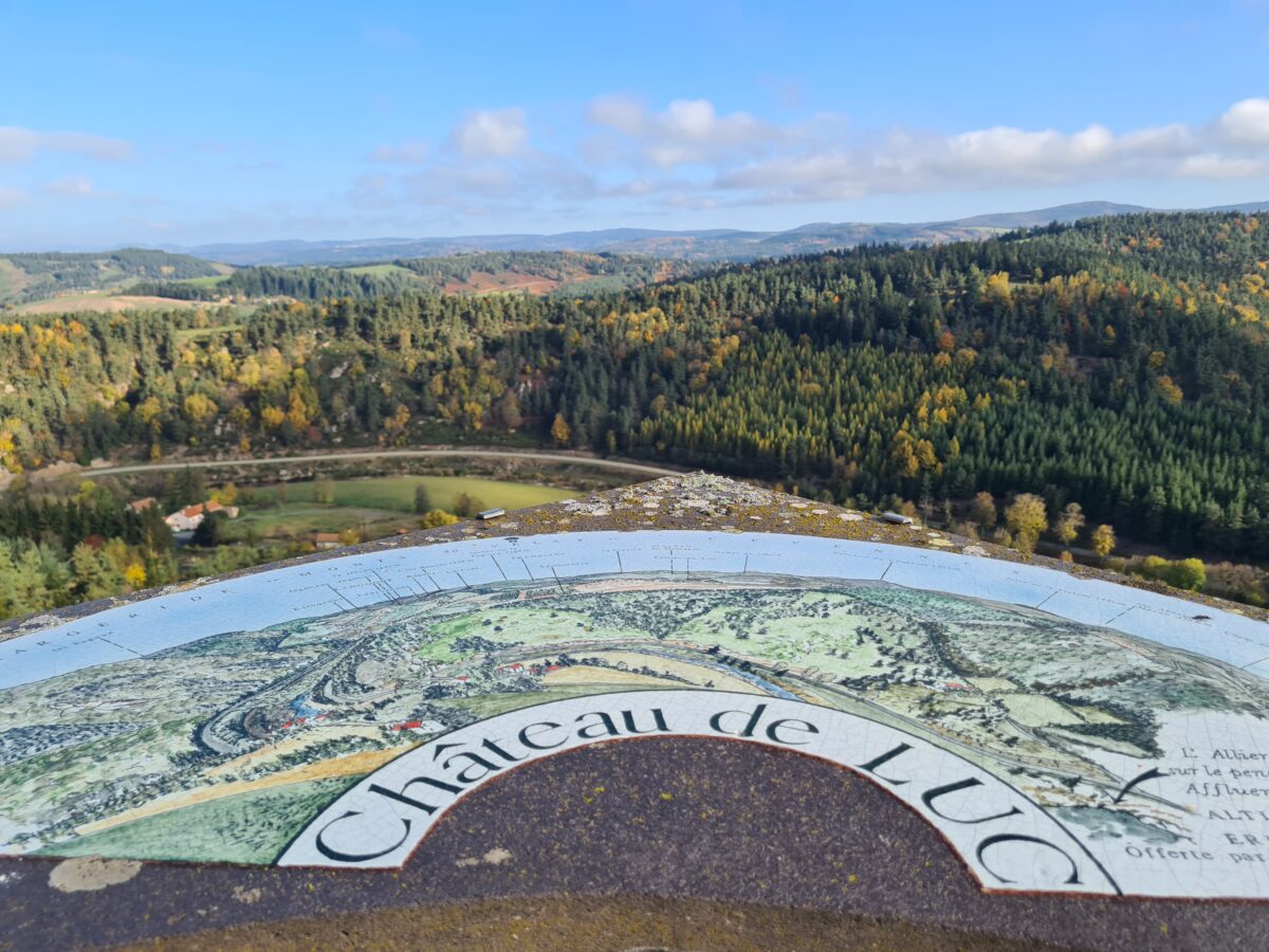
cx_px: 634
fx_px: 953
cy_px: 476
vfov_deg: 53.1
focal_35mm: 26
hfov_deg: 67.3
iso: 50
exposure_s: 1/1160
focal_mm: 5.4
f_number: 1.8
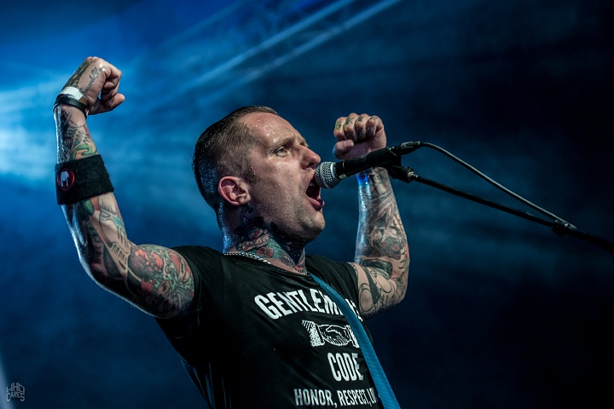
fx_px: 2047
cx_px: 307
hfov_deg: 17.1
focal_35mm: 120
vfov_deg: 11.4
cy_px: 204
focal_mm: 80
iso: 1250
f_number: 2.8
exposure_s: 1/100
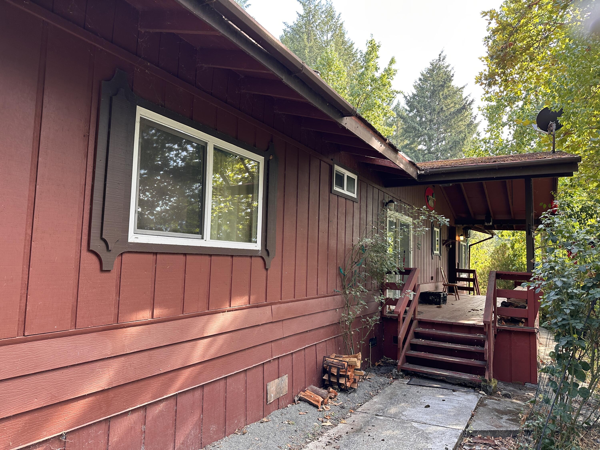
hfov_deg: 71.6
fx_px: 416
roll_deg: -1.7
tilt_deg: +4.3
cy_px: 225
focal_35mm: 24
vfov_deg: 56.8
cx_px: 300
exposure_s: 1/162
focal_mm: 6.86
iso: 100
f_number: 1.78
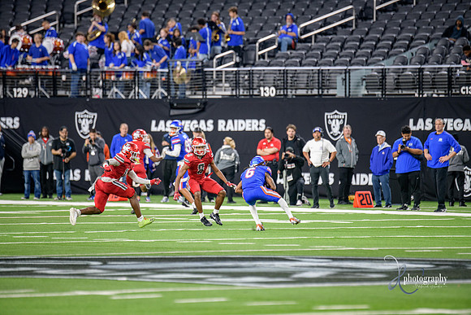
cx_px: 236
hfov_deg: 6.9
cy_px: 158
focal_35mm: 300
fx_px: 3926
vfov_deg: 4.6
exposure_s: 1/400
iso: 1000
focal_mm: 300
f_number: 2.8
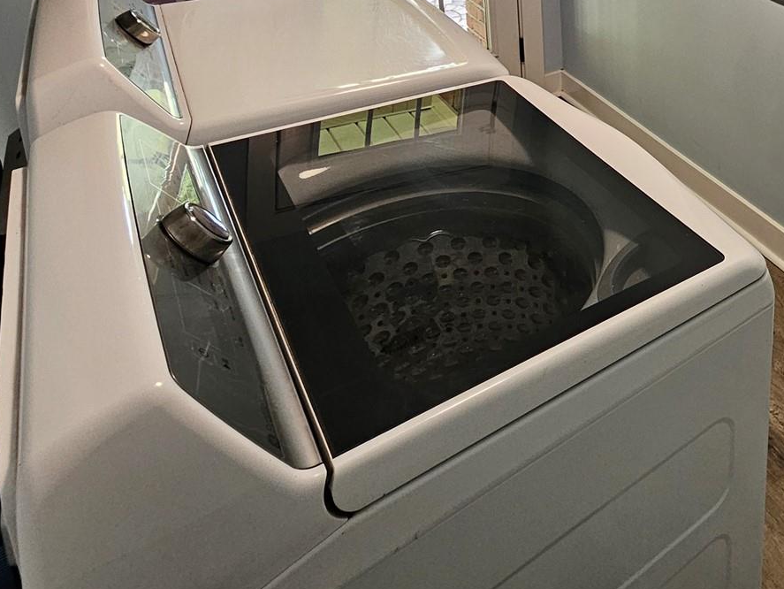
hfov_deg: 50.6
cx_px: 751
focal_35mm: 30
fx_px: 680
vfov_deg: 38.2
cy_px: -71
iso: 160
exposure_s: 1/60
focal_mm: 2.2
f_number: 2.2
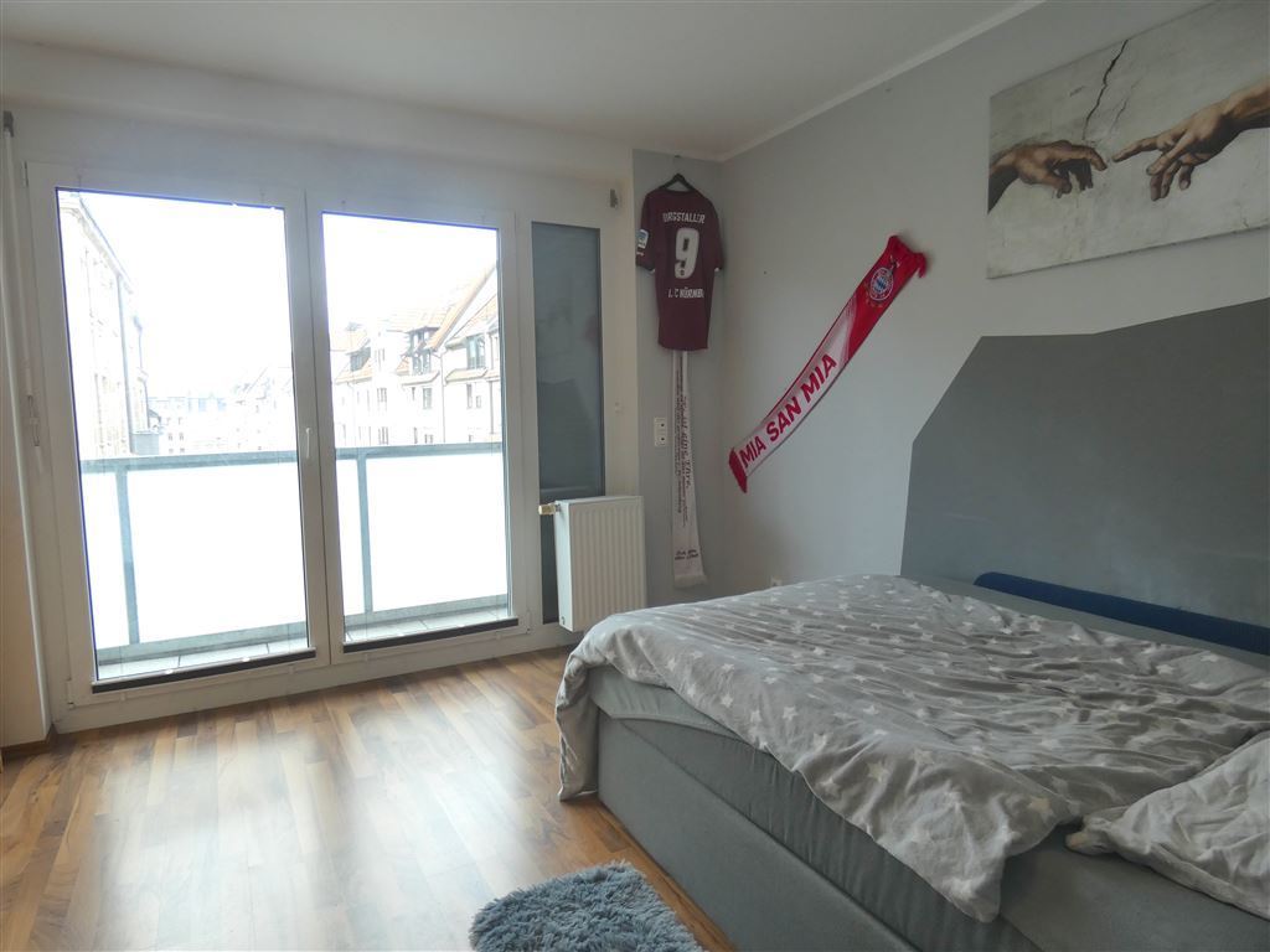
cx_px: 635
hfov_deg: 81.7
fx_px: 734
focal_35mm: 20
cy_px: 476
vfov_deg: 66.0
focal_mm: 3.6
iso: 80
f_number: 2.8
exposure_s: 1/80
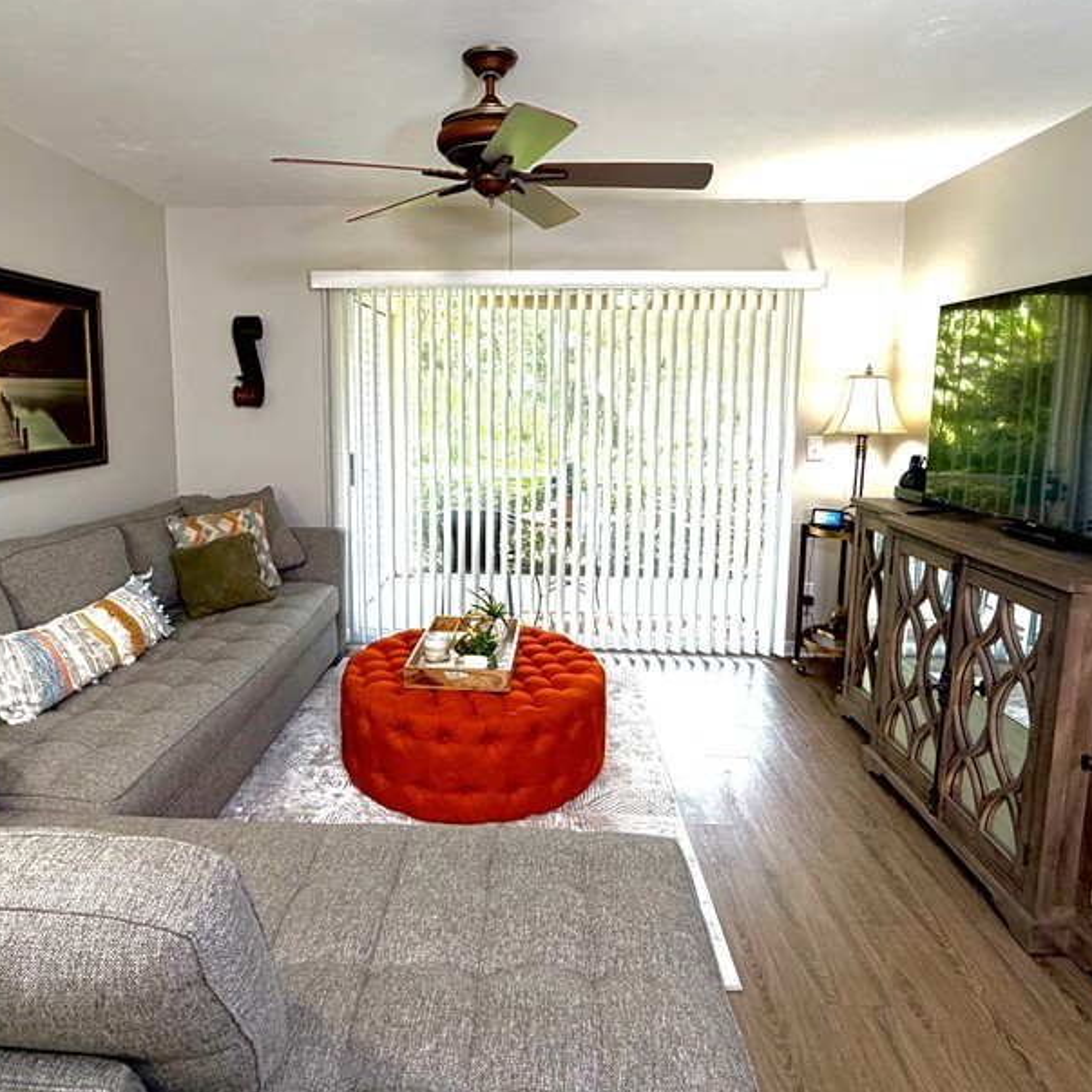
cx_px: 502
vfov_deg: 71.9
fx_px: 749
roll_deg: -0.1
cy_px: 484
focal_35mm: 21
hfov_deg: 72.0
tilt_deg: -7.1
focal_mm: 2.22
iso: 160
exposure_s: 1/60
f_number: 2.2
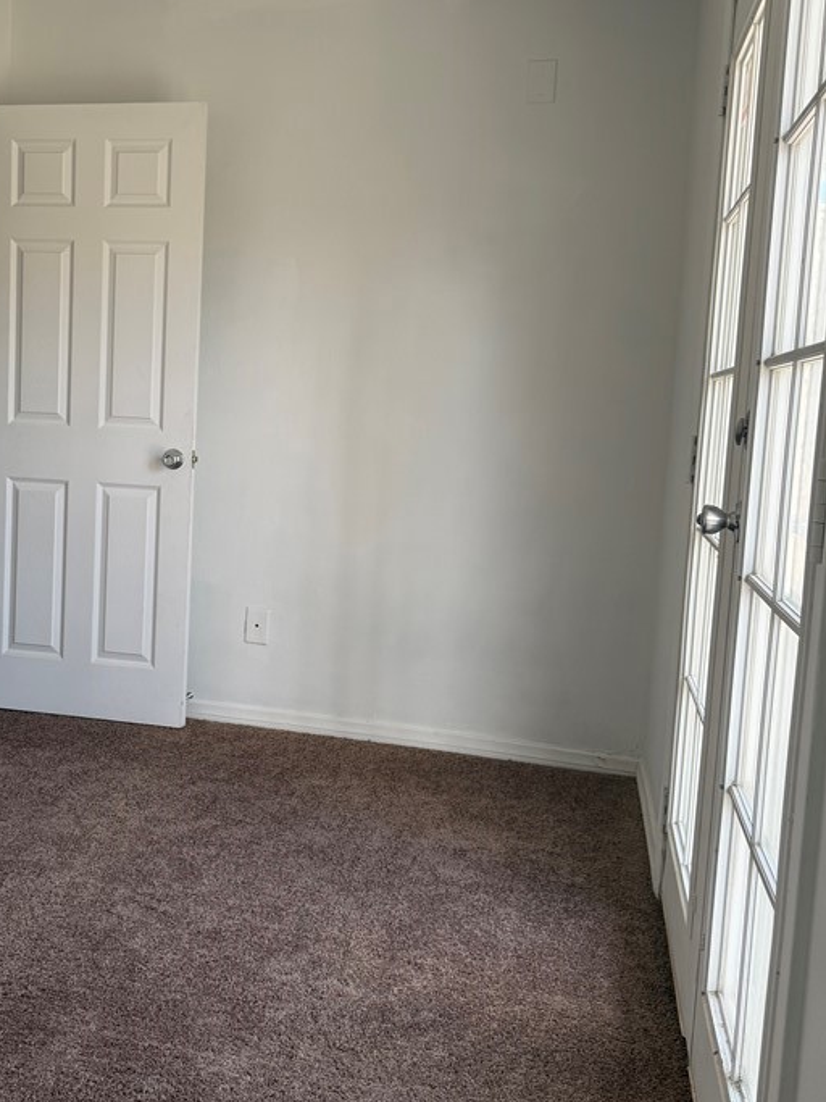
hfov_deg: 38.9
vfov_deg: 51.3
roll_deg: -2.1
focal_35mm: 36
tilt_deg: -4.9
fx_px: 1146
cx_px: 237
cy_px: 490
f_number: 1.78
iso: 64
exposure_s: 1/176
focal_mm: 6.76
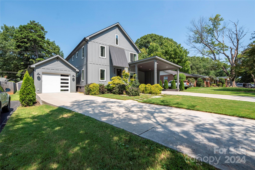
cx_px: 128
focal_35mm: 16
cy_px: 85
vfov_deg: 73.8
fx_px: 113
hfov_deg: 96.7
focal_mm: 16
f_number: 6.3
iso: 320
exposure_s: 1/4000
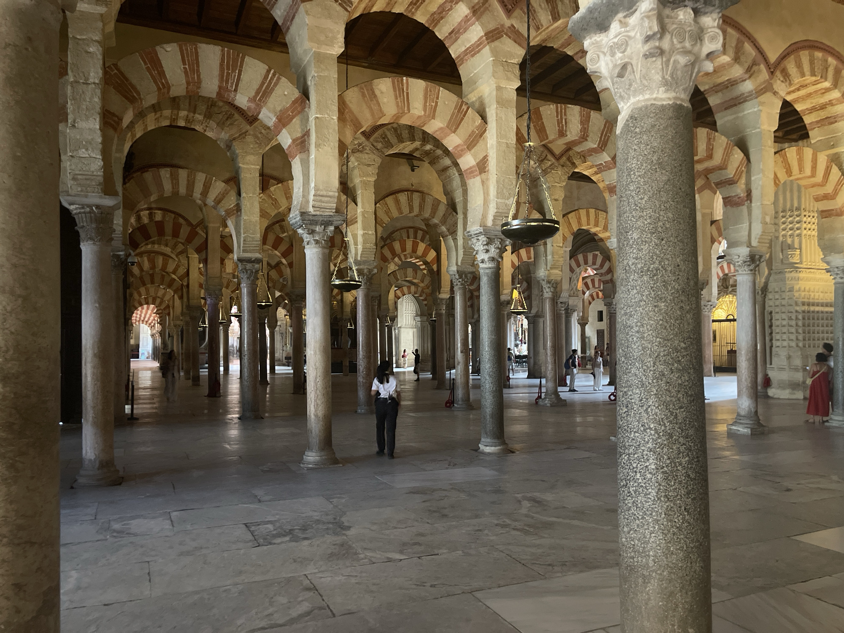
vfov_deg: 54.9
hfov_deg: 69.4
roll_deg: +0.6
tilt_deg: +2.1
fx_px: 610
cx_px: 422
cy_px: 316
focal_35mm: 25
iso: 800
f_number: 1.6
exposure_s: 1/30
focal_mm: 5.1
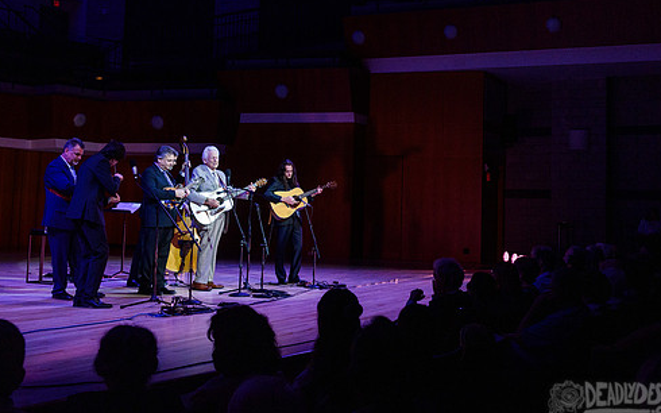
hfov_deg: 40.9
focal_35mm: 49
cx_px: 390
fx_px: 883
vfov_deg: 26.2
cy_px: 138
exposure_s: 1/640
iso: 2500
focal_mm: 34
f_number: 5
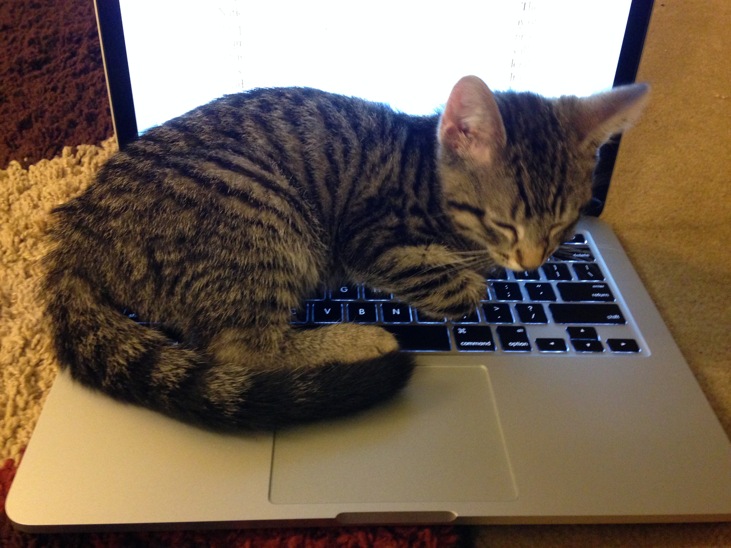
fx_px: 697
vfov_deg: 42.9
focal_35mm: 33
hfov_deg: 55.4
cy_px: 274
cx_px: 366
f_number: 2.4
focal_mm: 4.12
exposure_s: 1/20
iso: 400
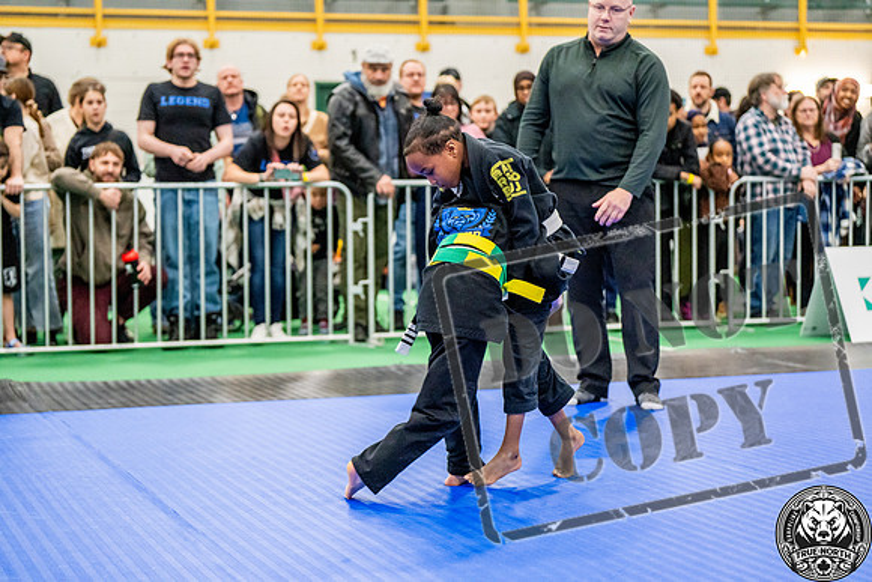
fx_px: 1744
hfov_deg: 28.1
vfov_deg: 18.9
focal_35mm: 72
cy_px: 291
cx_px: 436
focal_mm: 72
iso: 5000
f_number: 2.8
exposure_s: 1/500
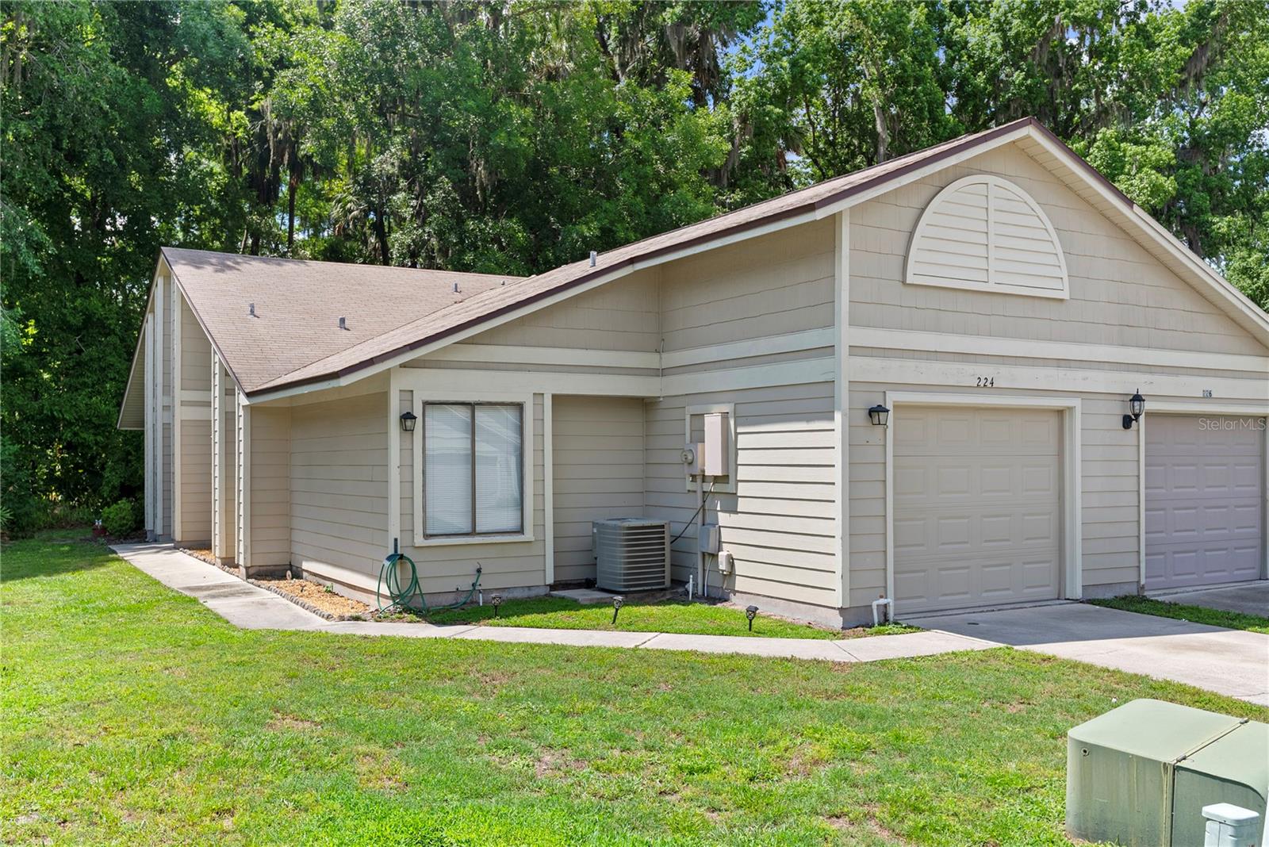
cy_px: 424
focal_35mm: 30
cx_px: 634
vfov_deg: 43.6
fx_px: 1058
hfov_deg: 61.9
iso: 400
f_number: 7.1
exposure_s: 1/160
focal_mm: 30
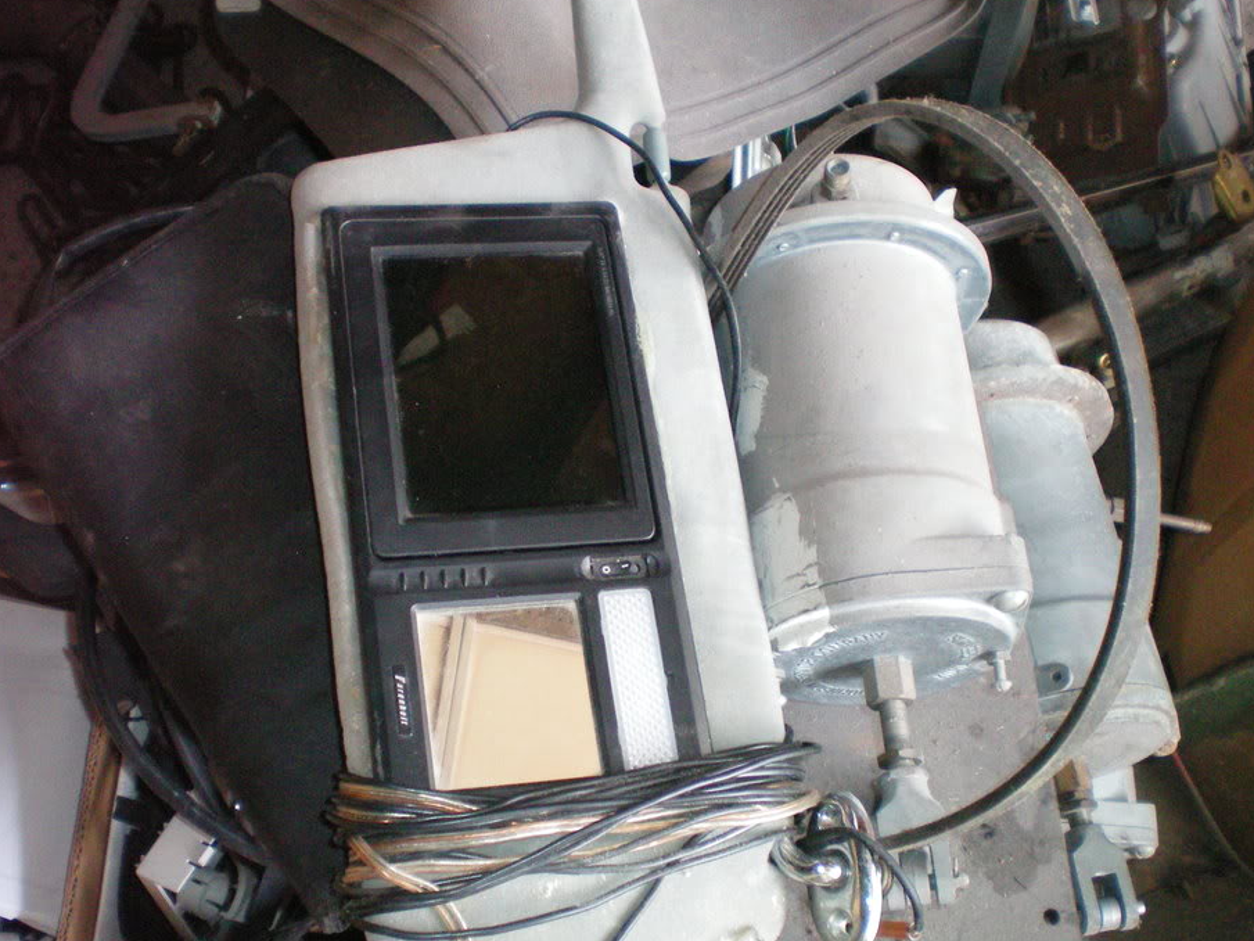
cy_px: 522
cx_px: 572
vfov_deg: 33.6
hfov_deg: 43.8
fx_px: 1558
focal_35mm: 43
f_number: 3.1
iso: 320
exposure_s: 1/60
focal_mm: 6.3
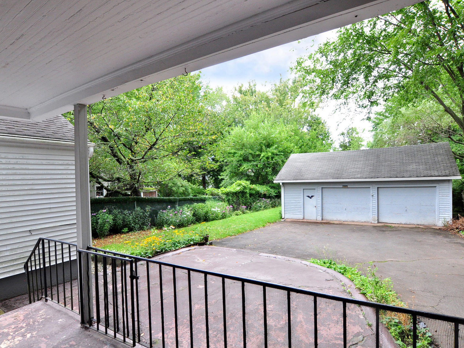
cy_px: 192
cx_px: 238
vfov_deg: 71.4
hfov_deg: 87.7
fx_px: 241
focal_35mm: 18
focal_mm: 10
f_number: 8
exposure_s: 1/125
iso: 1000
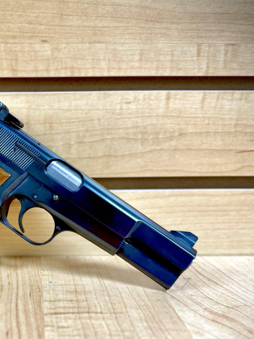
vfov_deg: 43.2
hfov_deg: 32.1
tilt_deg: -15.7
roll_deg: +0.6
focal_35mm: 43
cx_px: 31
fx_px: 421
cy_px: 226
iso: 160
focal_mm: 6.76
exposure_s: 1/60
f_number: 1.78
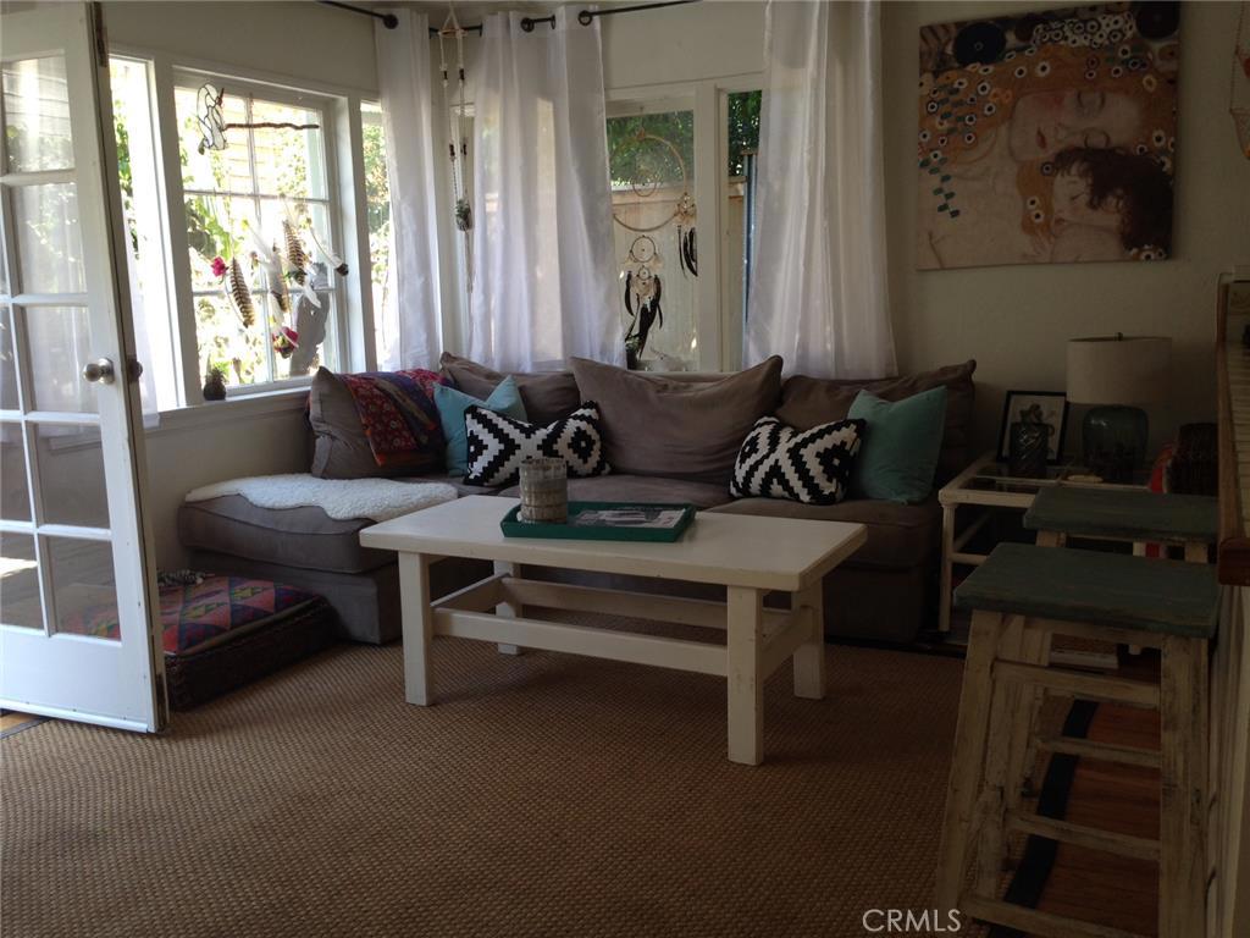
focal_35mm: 33
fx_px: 1192
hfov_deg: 55.4
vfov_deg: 42.9
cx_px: 625
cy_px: 469
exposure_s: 1/60
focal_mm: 4.12
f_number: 2.4
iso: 50
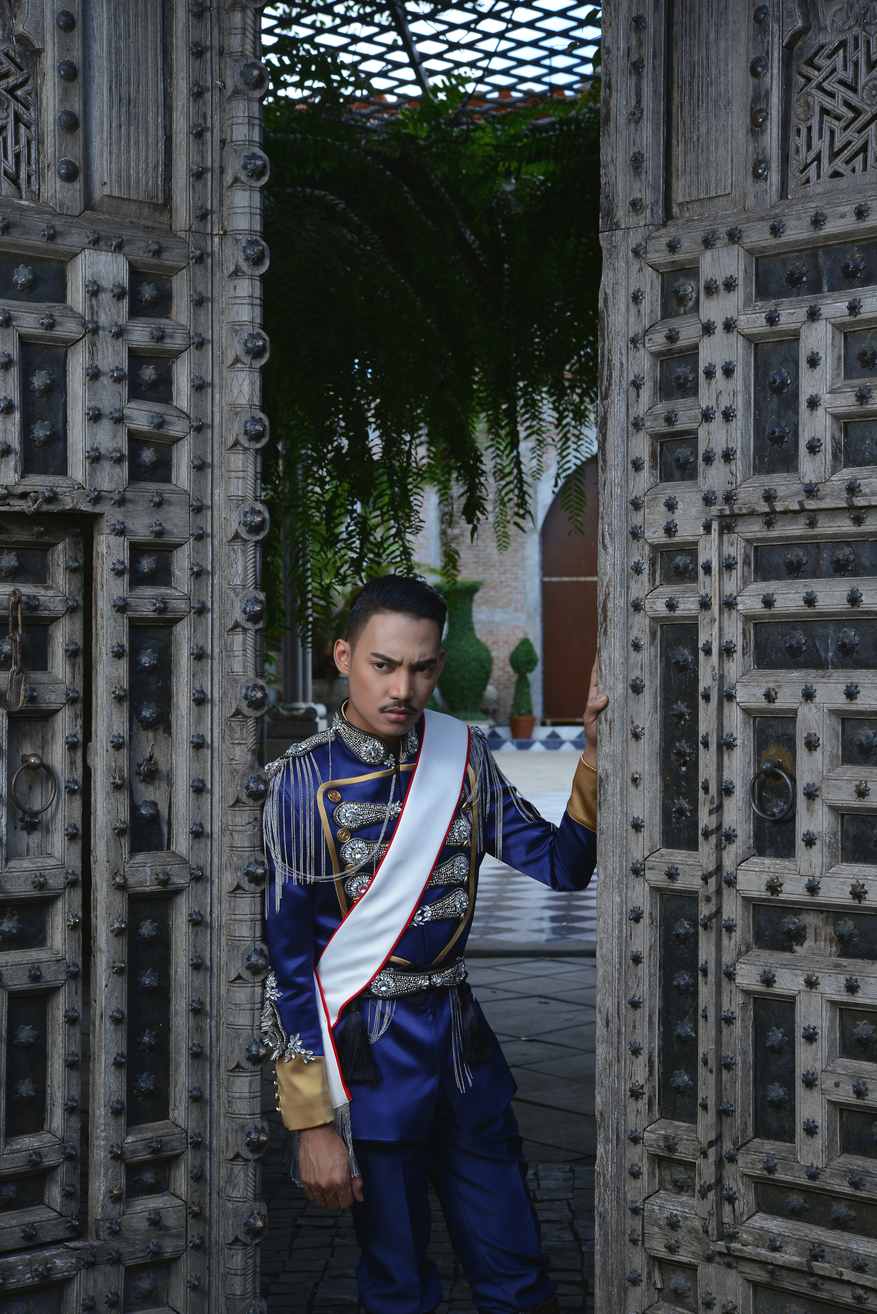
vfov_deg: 33.4
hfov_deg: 22.6
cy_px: 657
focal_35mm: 60
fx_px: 2191
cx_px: 438
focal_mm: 60
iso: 200
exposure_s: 1/125
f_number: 9
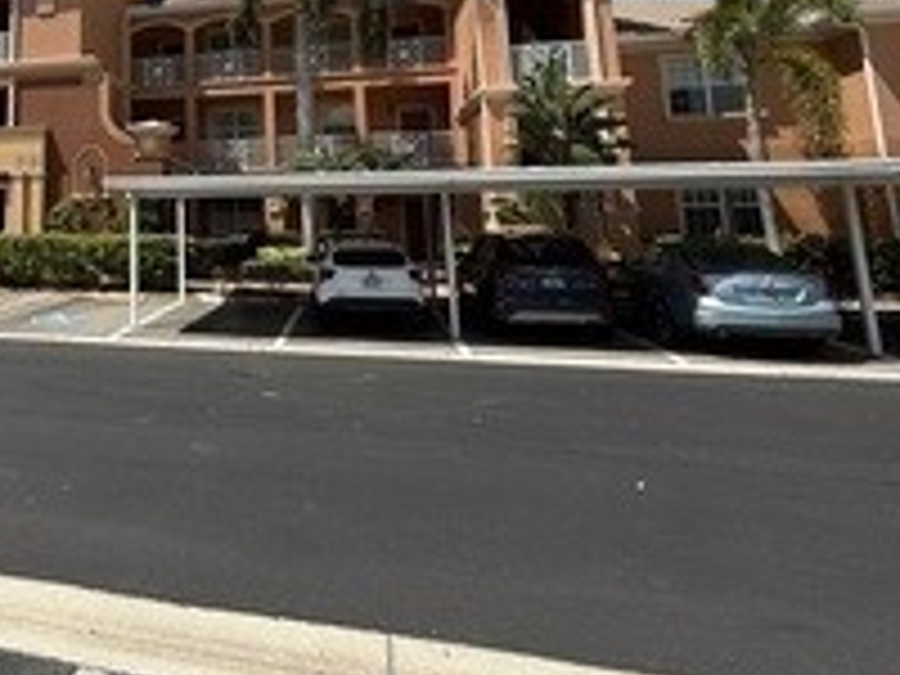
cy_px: 104
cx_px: 148
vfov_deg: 46.2
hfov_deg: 57.4
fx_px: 728
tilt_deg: +11.1
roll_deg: +0.1
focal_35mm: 28
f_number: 2.2
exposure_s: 1/1613
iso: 50
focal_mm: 2.22
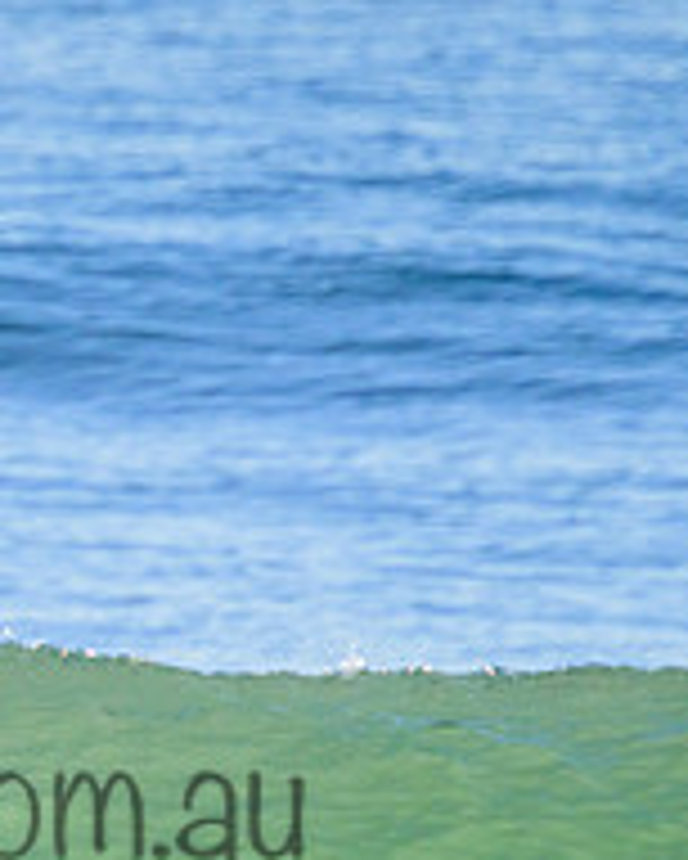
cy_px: 754
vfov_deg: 0.8
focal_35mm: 2283
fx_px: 58062
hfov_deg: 0.7
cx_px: -171
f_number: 11
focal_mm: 800
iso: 1400
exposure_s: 1/2000
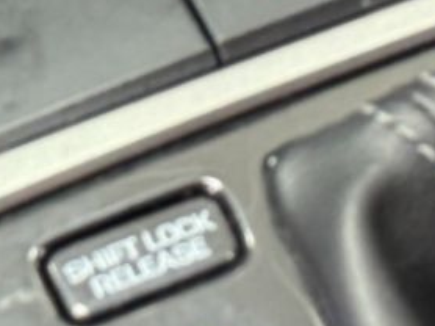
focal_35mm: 332
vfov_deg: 4.5
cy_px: -13
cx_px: 482
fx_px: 4168
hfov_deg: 5.9
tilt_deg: -48.1
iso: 1250
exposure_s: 1/20
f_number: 1.78
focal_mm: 6.76
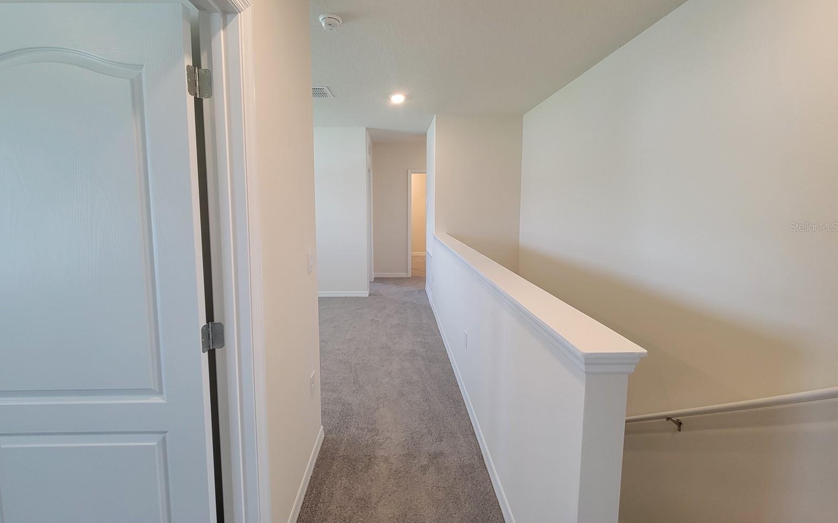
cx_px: 414
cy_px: 226
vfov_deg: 78.2
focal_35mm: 14
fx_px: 320
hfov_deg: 105.3
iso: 160
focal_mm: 2.2
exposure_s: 1/60
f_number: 2.2
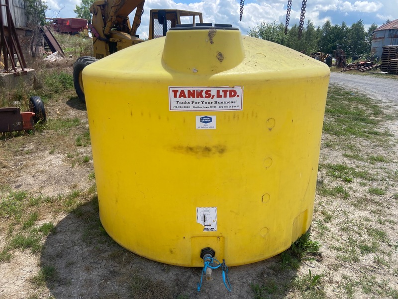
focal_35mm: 26
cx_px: 199
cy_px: 150
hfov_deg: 67.3
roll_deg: -2.6
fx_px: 299
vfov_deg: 53.1
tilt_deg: -18.8
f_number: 1.8
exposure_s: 1/1779
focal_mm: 4.25
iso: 32
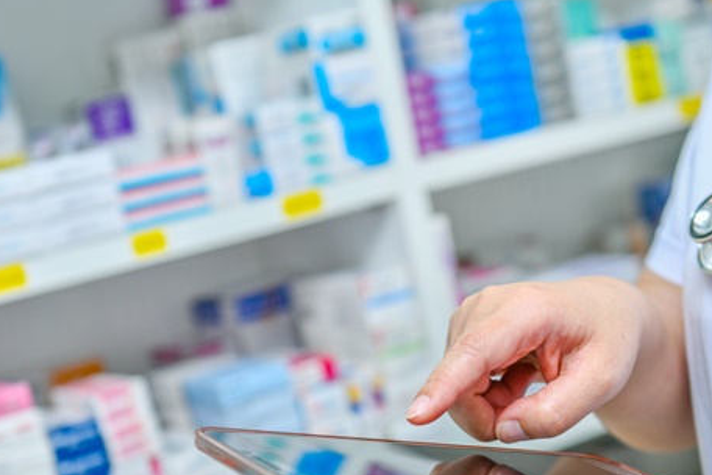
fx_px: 1562
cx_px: 353
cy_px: 373
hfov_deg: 25.7
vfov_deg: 17.2
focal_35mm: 79
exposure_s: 1/125
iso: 100
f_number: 3.2
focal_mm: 48
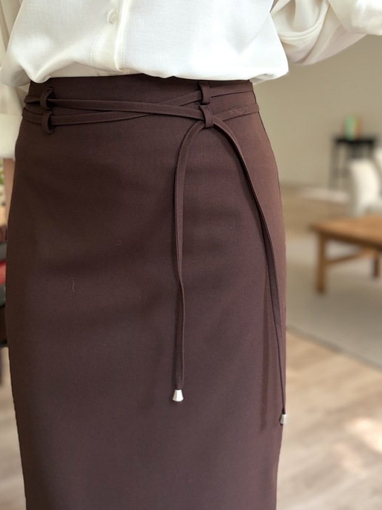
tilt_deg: -9.7
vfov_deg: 48.7
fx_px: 559
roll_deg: +0.4
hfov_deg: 37.7
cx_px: 182
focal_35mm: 38
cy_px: 205
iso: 100
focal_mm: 5.96
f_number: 1.6
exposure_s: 1/122
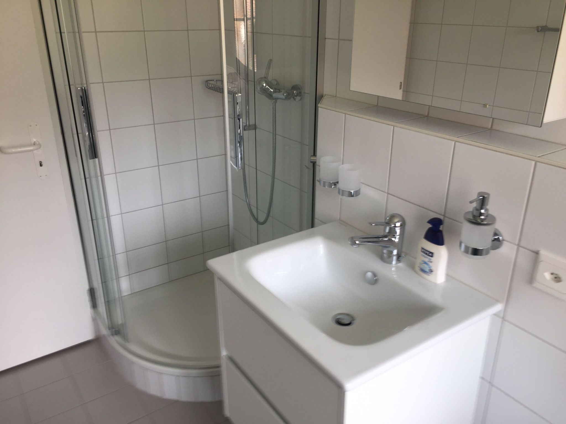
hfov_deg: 61.7
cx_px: 283
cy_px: 212
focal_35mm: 29
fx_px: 474
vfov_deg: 48.2
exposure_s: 1/50
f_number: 2.2
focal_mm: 4.15
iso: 32
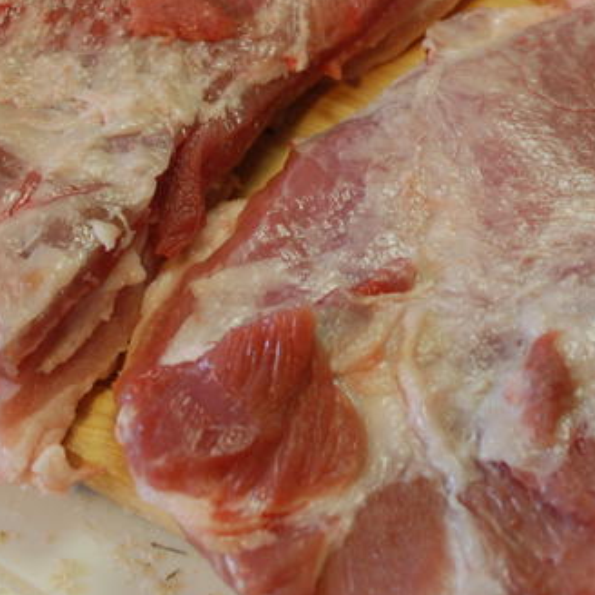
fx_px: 1497
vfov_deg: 22.3
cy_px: 176
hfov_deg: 22.4
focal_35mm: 77
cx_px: 401
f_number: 3.8
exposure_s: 1/20
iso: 400
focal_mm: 22
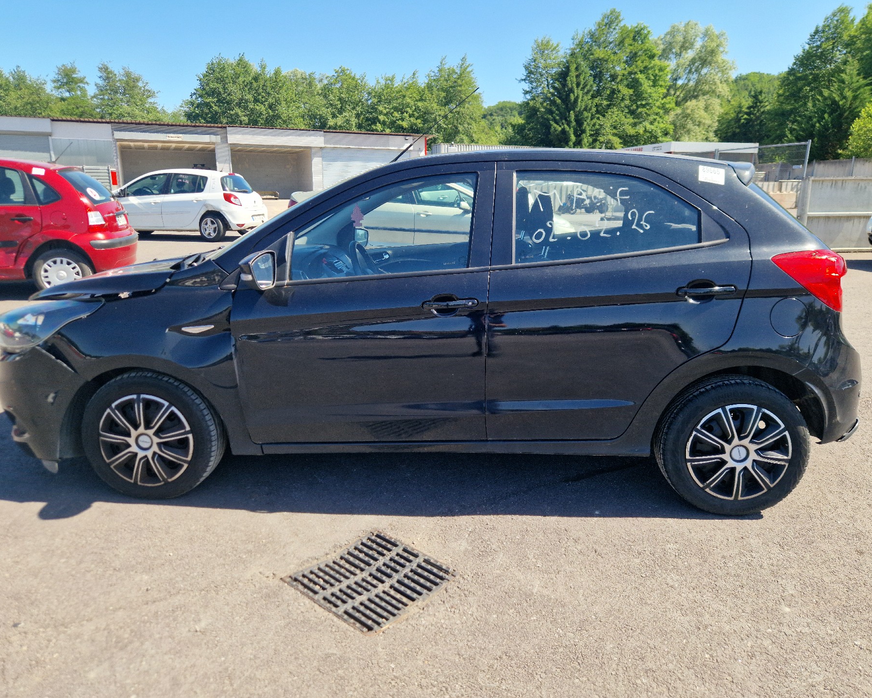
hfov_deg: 70.3
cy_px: 349
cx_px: 433
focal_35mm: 24
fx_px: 619
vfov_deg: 58.8
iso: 50
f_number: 1.8
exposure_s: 1/588
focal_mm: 5.4
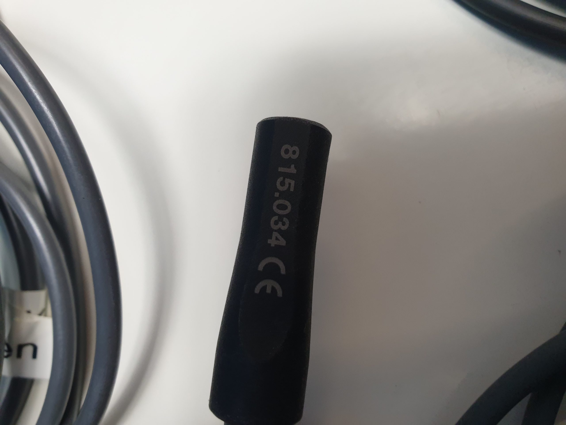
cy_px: 212
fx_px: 425
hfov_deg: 67.3
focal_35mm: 26
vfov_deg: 53.1
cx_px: 283
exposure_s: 1/50
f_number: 2.4
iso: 200
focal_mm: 4.3
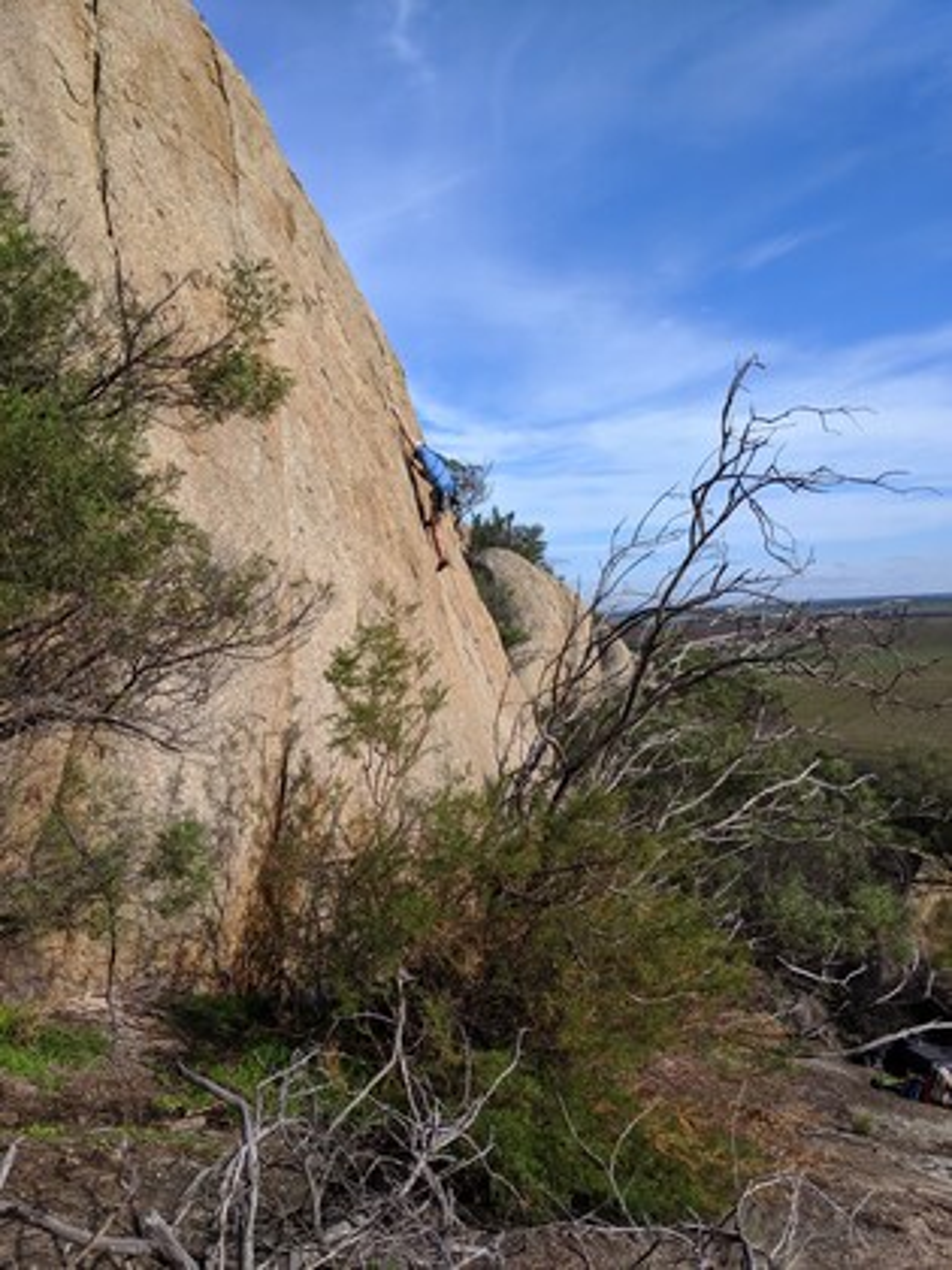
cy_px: 635
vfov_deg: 65.3
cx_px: 476
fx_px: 990
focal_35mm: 27
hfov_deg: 51.4
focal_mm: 4.44
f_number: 1.8
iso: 67
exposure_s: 1/3356
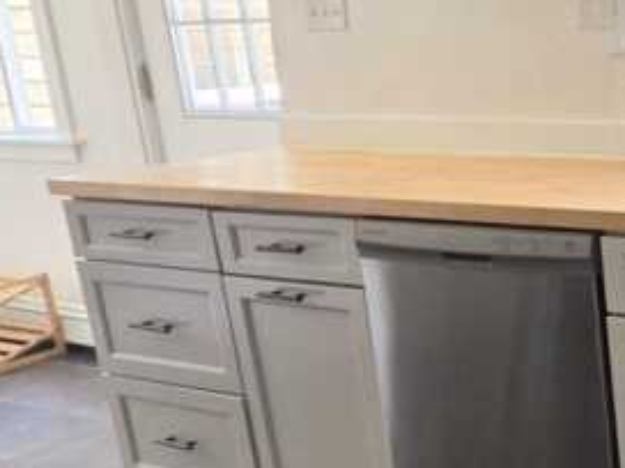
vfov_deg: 29.7
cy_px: 255
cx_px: 859
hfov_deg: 29.3
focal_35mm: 49
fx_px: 885
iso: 250
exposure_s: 1/120
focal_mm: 2.2
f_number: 2.2
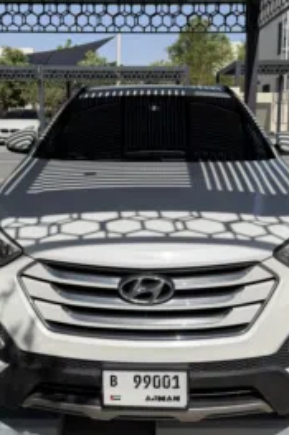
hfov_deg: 35.0
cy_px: 165
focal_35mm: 38
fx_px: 458
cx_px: 150
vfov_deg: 50.3
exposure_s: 1/10309
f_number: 1.78
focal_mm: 6.76
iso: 80
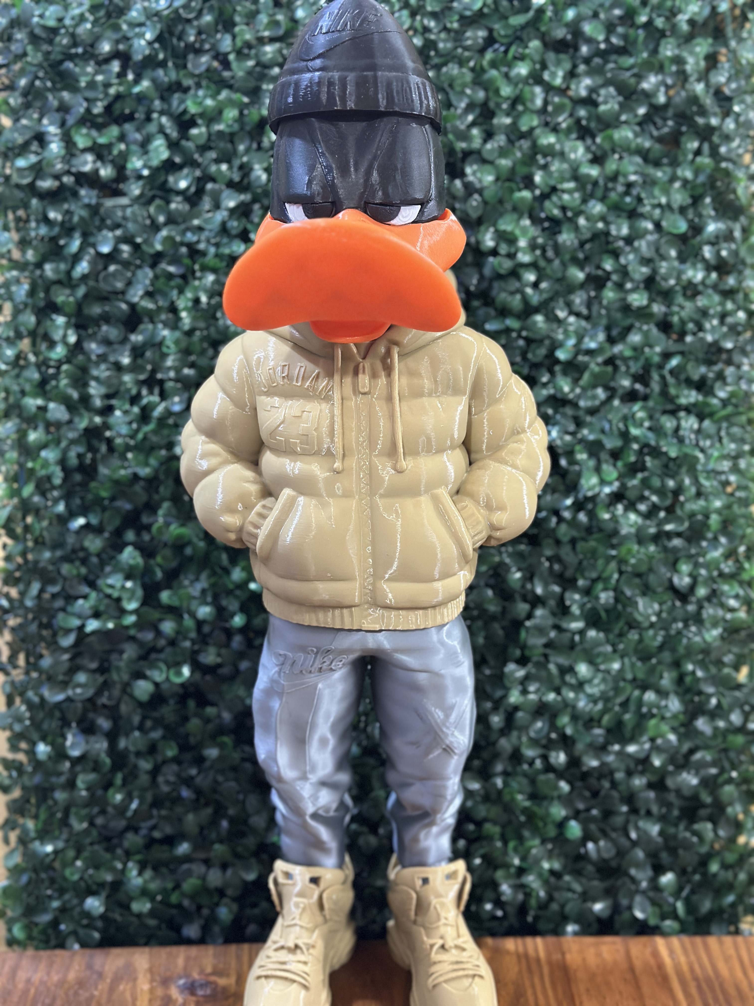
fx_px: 1394
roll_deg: -0.1
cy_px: 503
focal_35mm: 48
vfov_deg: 39.7
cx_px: 377
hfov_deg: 30.3
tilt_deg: -16.0
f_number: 1.78
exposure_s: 1/33
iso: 500
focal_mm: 6.86
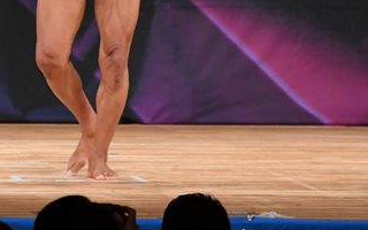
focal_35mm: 593
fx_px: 5947
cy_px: -58
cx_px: 120
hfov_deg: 3.5
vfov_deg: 2.2
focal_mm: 160
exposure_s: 1/400
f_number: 5.6
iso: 3200
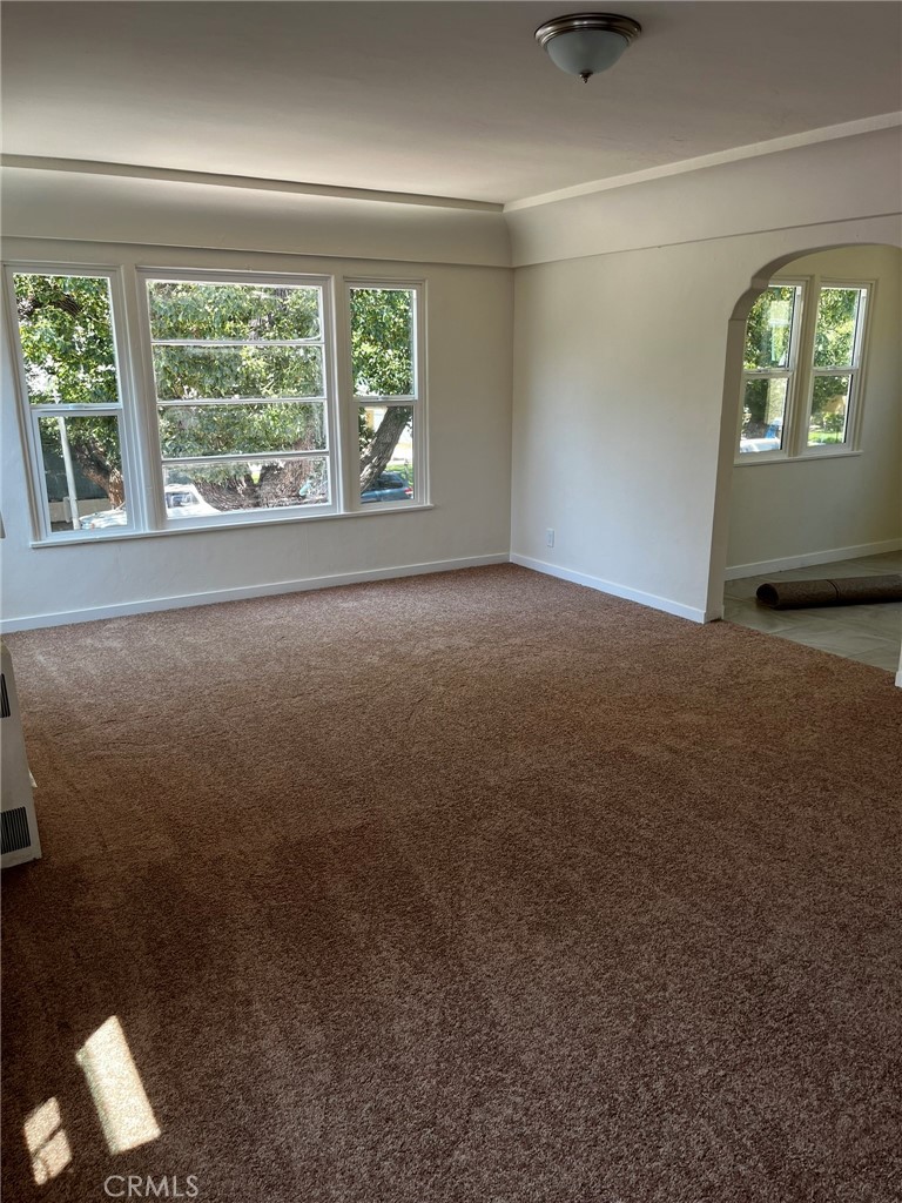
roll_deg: +1.6
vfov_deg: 67.3
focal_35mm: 26
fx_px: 903
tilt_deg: -14.0
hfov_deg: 53.1
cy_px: 602
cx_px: 451
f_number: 1.6
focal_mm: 5.1
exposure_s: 1/122
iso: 50
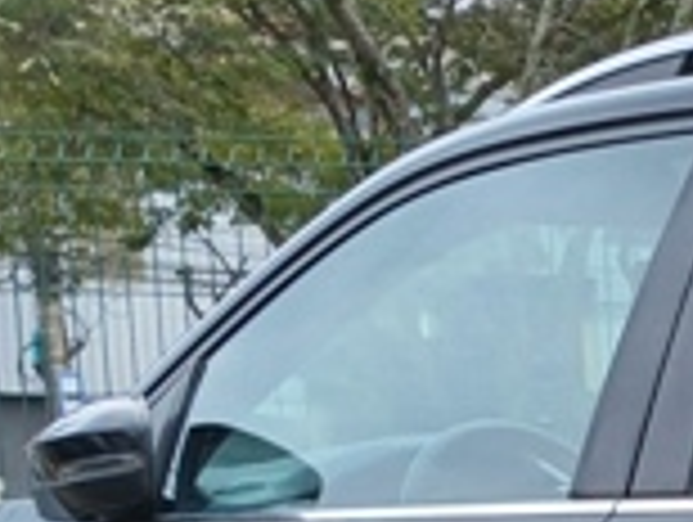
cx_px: 1210
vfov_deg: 10.0
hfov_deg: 13.3
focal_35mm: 135
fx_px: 2707
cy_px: 1134
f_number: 1.8
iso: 32
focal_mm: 3.98
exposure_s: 1/120
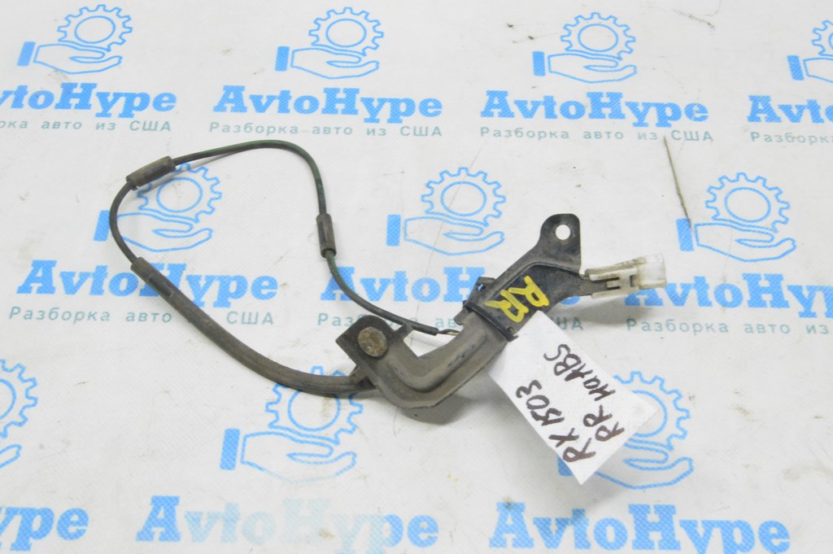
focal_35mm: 45
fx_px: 1040
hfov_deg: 43.6
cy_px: 277
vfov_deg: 29.8
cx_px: 416
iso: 6400
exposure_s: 1/15
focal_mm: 30
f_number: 20
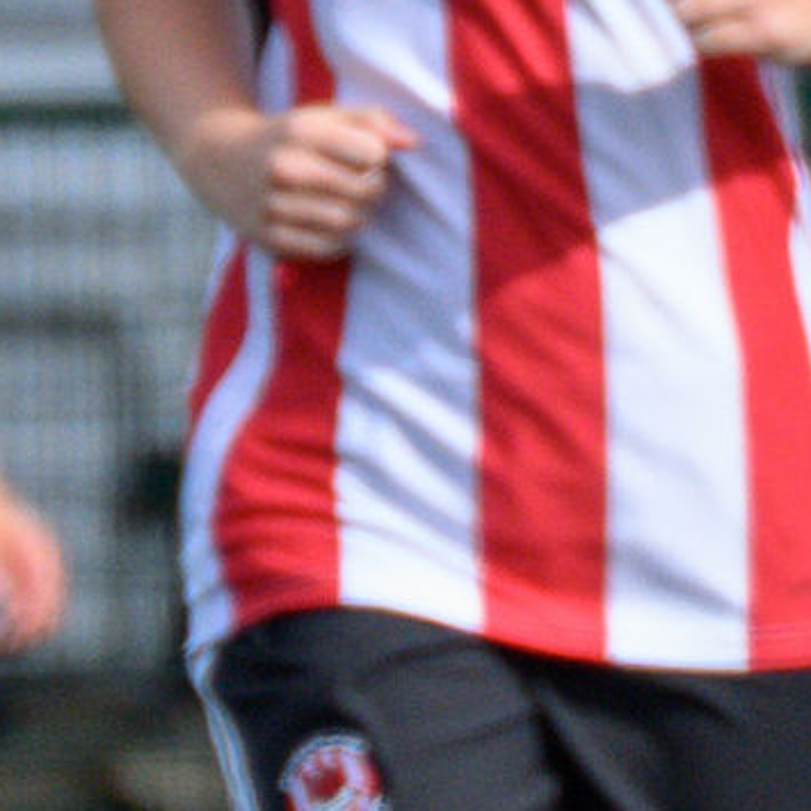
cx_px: 1842
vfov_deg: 0.4
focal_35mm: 4359
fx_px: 115541
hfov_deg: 0.4
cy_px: -286
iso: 560
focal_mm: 400
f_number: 5.6
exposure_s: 1/1600
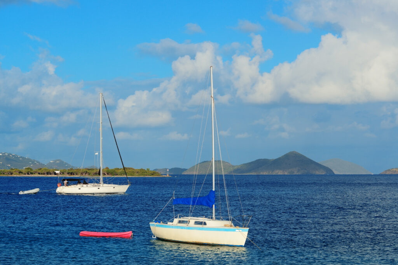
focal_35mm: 92
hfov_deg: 22.1
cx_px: 199
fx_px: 1017
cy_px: 132
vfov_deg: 14.9
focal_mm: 92
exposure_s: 1/500
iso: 200
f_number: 10
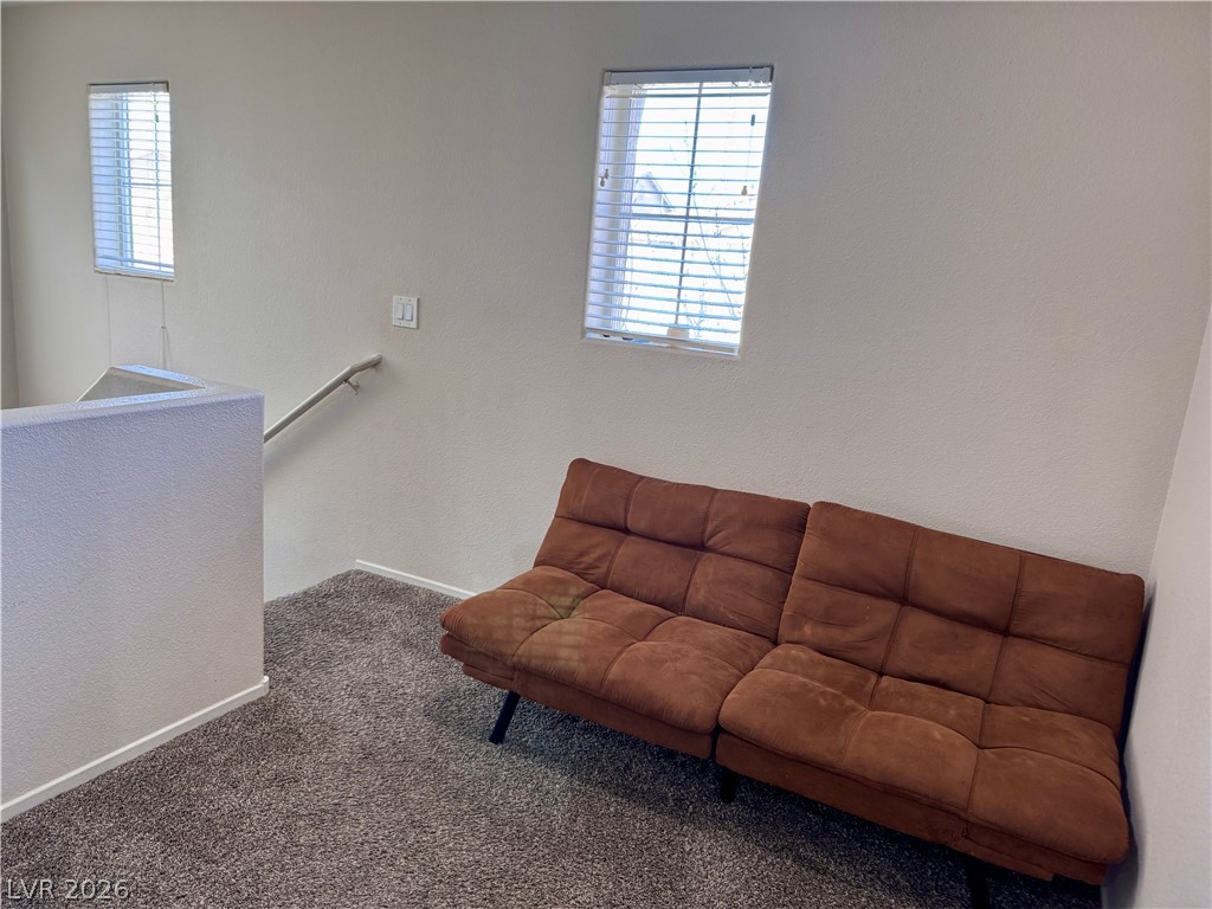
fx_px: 840
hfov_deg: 71.6
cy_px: 454
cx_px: 606
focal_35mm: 24
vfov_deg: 56.8
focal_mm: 6.76
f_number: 1.78
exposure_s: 1/120
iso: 200
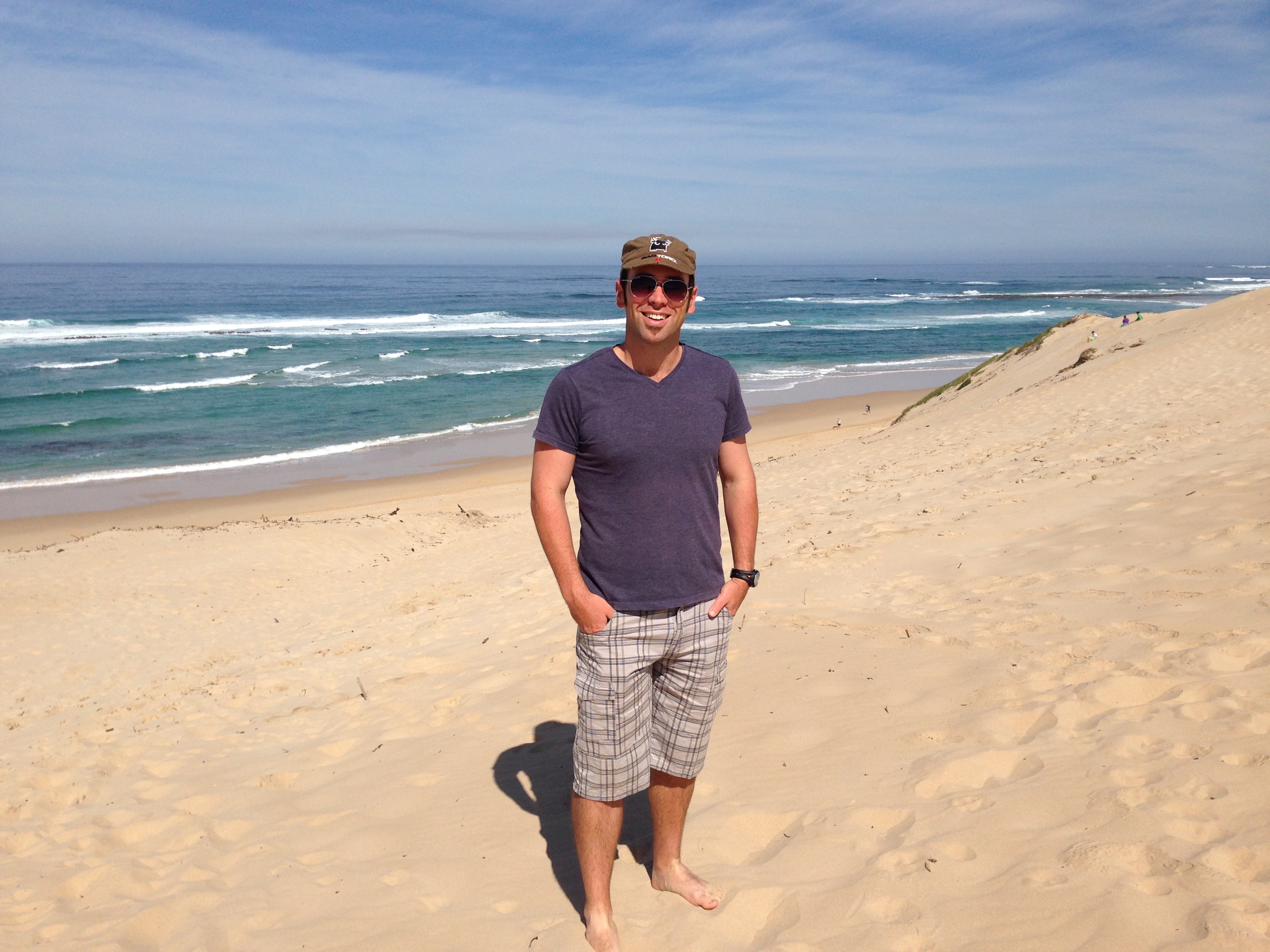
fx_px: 1211
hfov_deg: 55.4
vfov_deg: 42.9
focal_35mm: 33
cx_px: 635
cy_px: 476
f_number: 2.4
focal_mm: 4.12
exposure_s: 1/3390
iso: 50
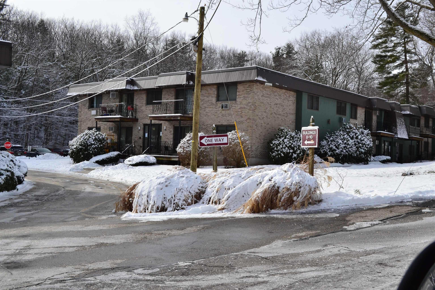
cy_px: 145
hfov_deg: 46.4
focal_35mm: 42
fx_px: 507
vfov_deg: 31.9
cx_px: 218
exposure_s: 1/500
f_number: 11
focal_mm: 28
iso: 400
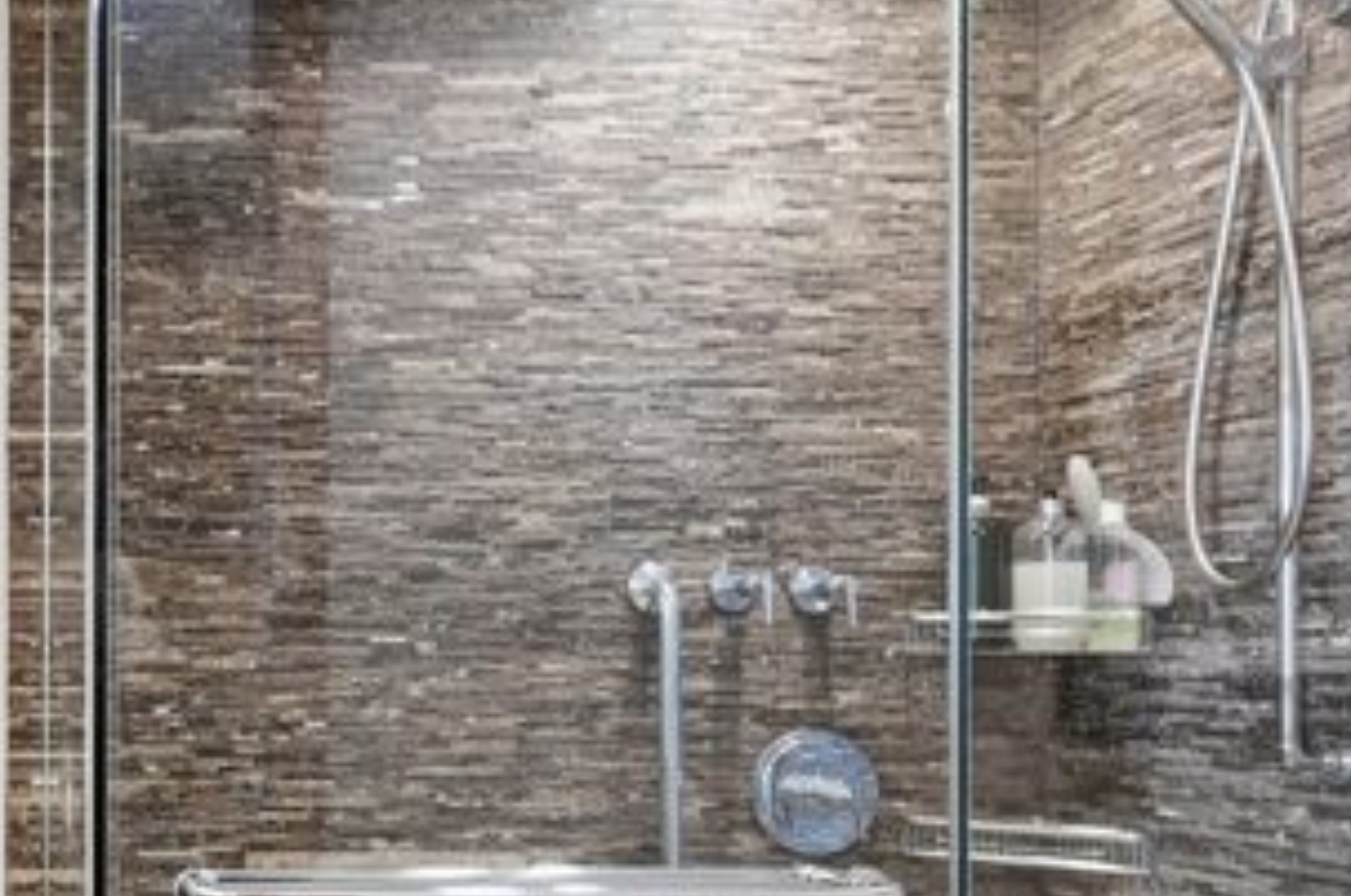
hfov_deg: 44.1
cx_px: -9
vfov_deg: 34.9
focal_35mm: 37
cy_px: 686
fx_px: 1386
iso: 100
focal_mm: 14
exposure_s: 3
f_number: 10
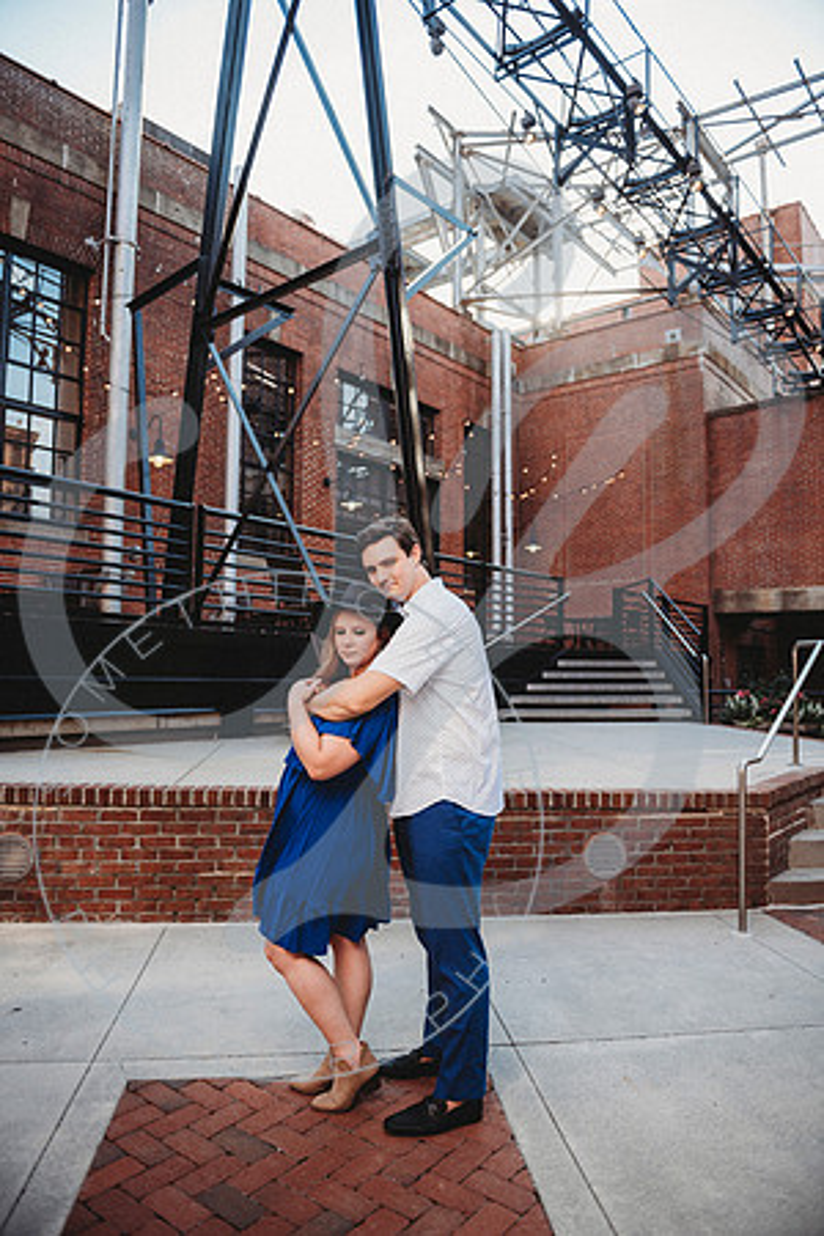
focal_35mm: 24
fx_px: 824
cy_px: 618
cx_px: 412
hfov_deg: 53.1
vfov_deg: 73.7
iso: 100
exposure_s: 1/400
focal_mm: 24
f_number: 2.8
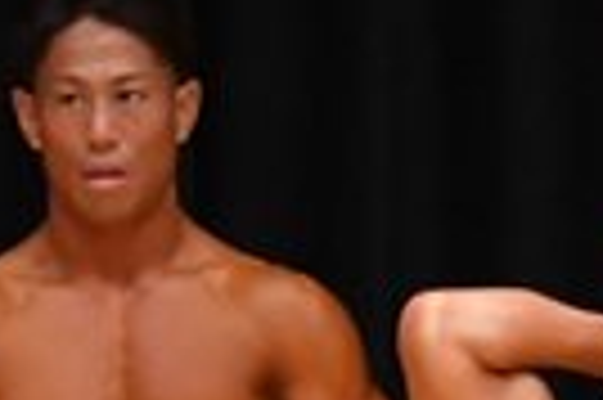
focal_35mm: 1475
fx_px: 24676
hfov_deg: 1.4
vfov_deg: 0.9
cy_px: 1002
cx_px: -398
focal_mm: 170
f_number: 5.6
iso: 4000
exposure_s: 1/400
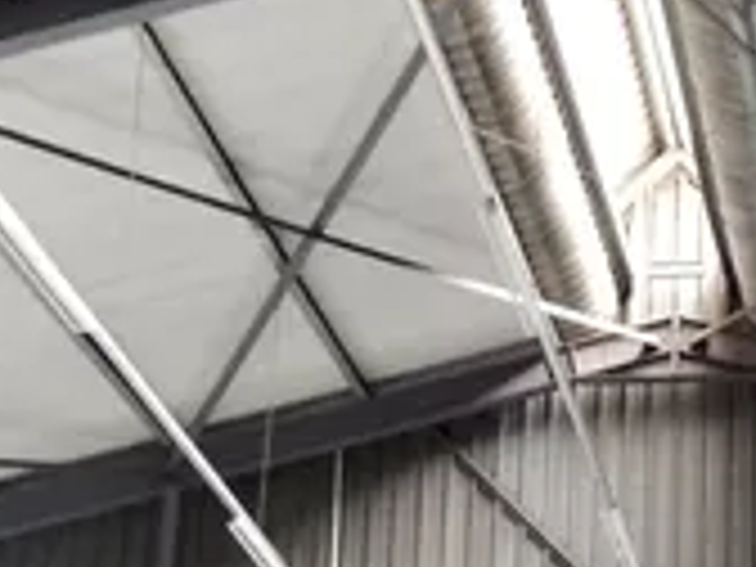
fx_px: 2490
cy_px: 598
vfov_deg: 12.8
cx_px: 868
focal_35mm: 114
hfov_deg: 16.6
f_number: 3
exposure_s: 1/15
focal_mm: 4.3
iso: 400
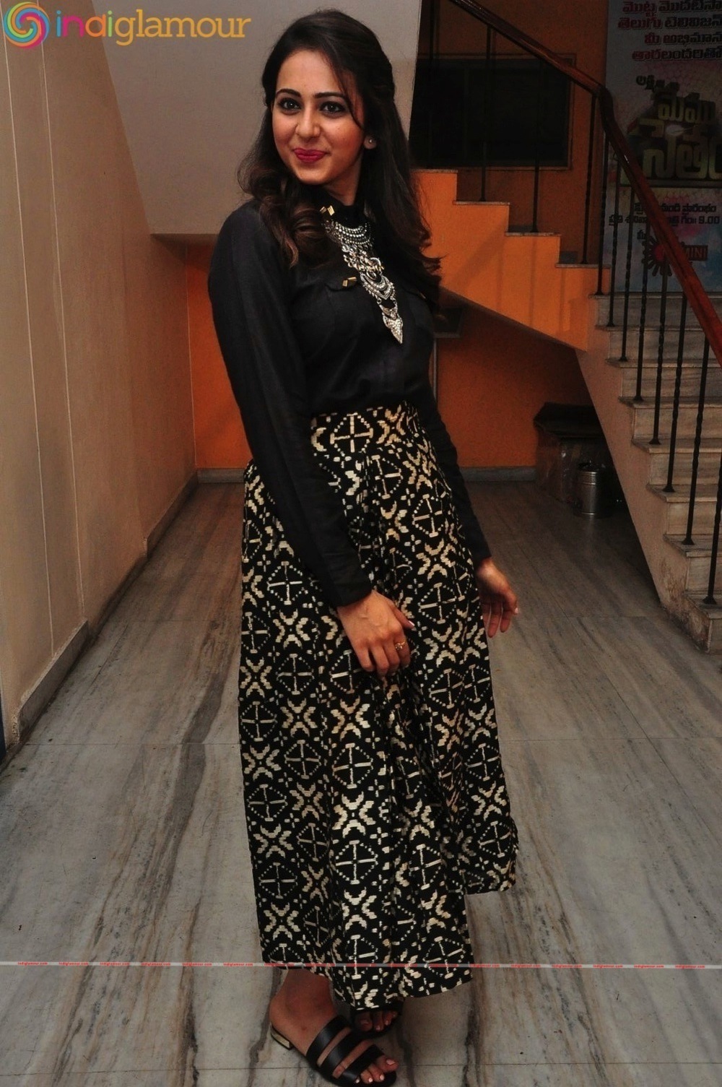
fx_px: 995
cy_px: 544
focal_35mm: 33
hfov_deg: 39.9
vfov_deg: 57.3
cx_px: 361
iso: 1600
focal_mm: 22
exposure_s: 1/125
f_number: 9
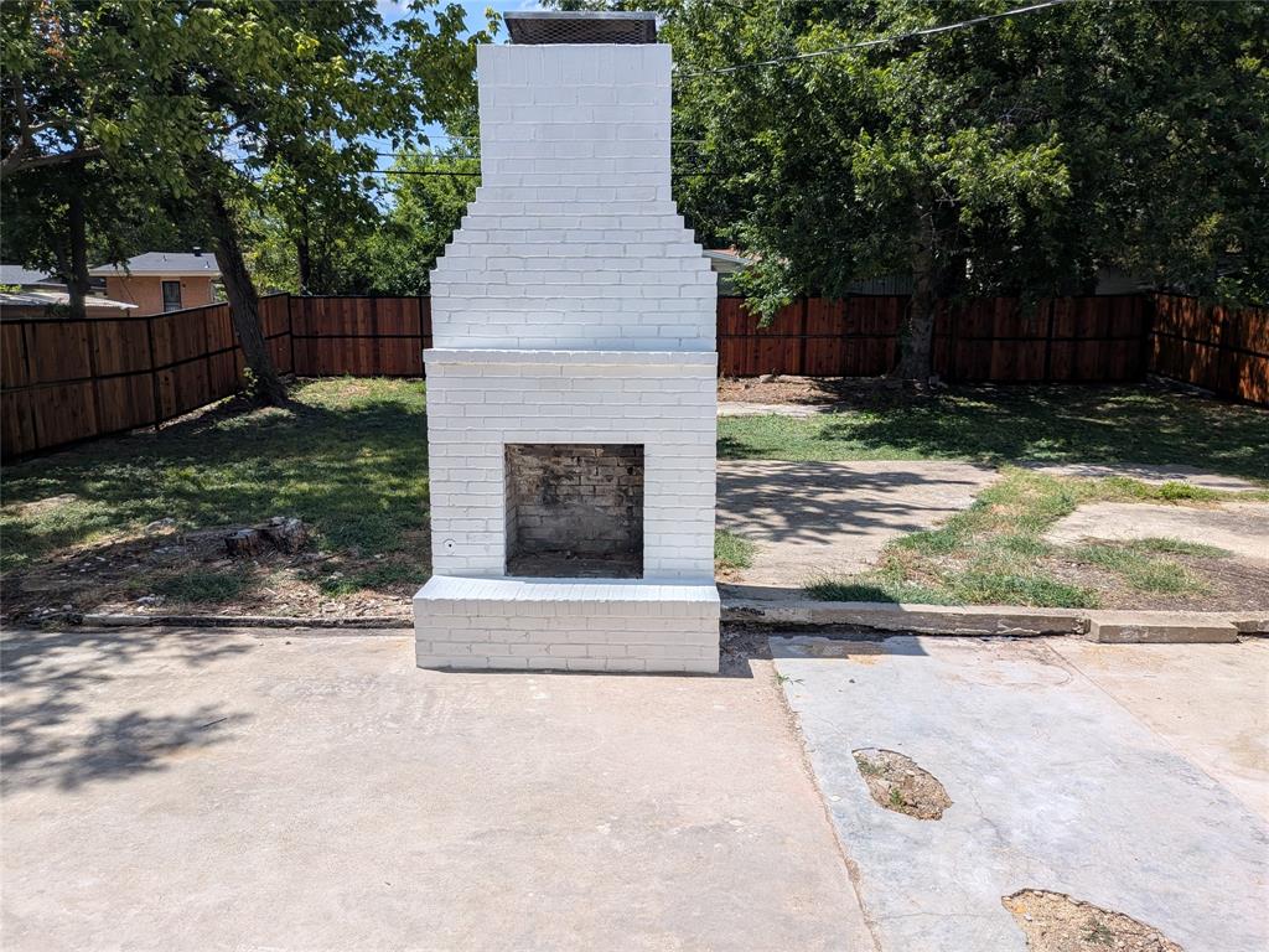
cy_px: 476
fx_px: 880
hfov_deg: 71.6
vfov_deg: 56.8
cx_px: 634
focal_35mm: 24
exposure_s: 1/17544
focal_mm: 4.53
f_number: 1.7
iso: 30
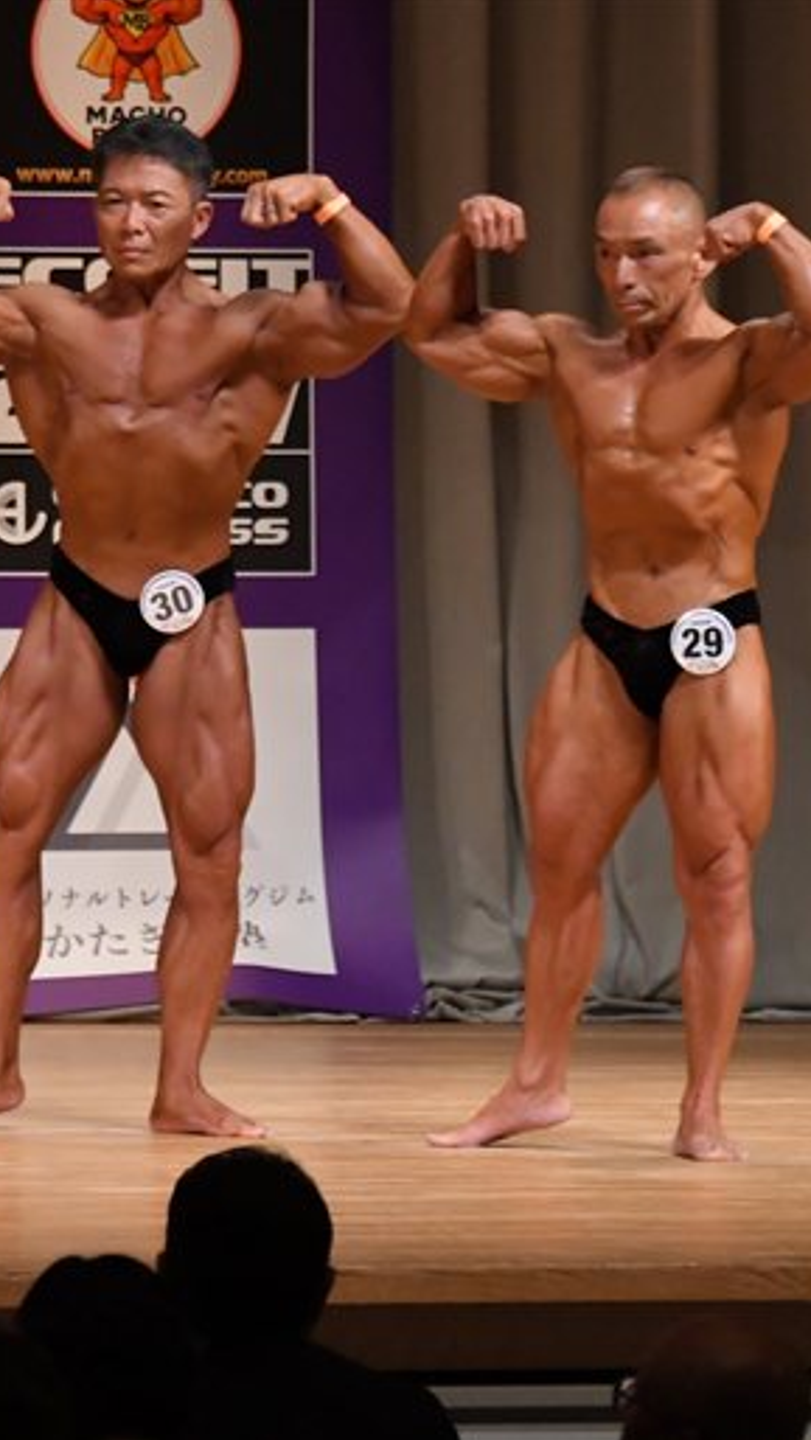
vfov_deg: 5.4
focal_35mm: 403
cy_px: 721
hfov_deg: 3.0
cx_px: 108
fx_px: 15389
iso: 4500
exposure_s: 1/400
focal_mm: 170
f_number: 5.6
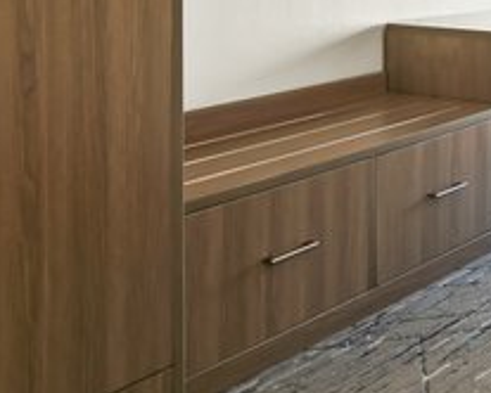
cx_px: 579
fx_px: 870
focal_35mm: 60
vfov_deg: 23.5
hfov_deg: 27.9
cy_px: -70
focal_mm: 11
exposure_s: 1/5
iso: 200
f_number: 8
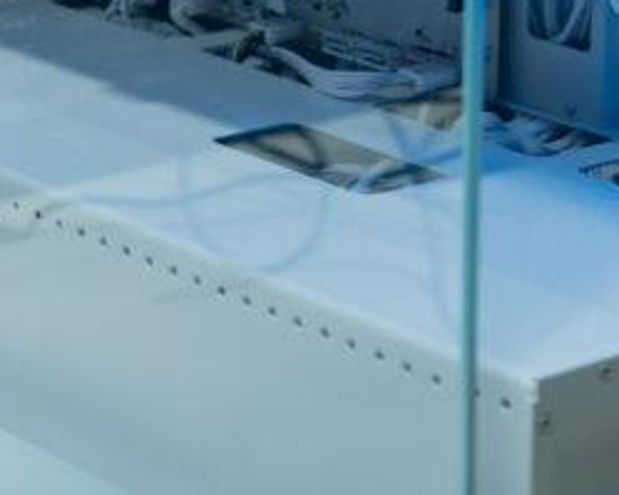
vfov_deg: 8.9
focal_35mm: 170
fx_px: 3113
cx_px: 378
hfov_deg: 11.3
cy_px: -203
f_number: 4
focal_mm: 44
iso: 400
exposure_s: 1/100
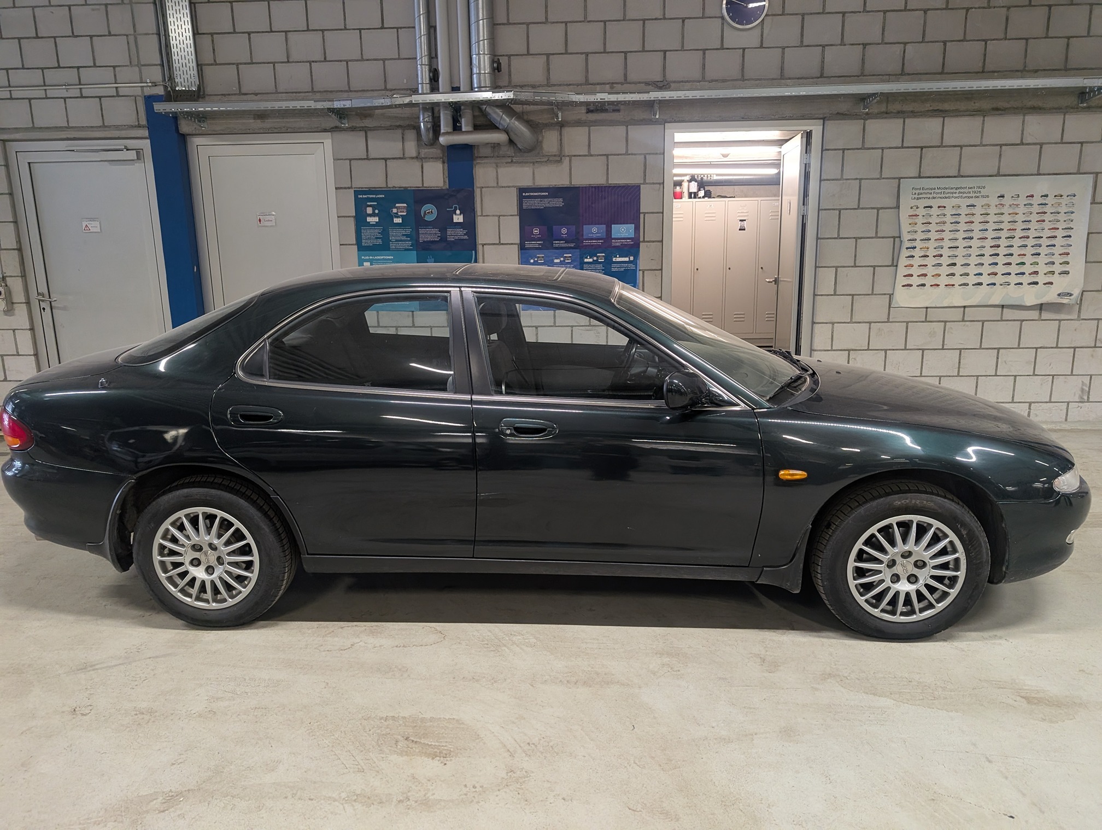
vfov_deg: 56.9
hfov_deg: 71.5
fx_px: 765
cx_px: 551
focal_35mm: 24
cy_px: 415
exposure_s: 1/144
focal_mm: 6.9
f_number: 1.68
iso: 503
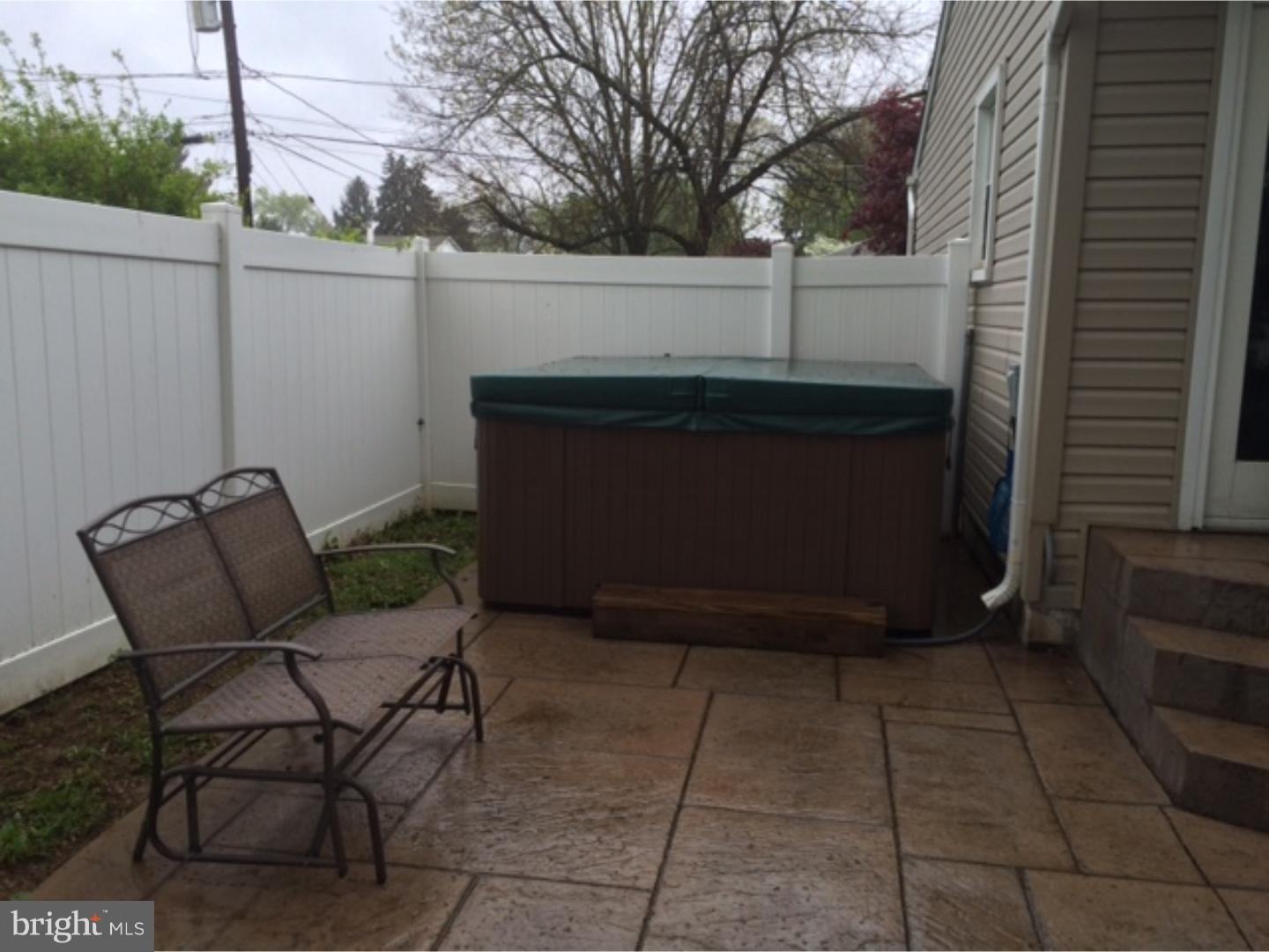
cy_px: 476
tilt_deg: -10.3
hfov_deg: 61.7
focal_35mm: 29
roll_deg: -1.0
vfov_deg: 48.2
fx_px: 1063
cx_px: 634
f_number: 2.2
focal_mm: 4.15
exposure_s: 1/225
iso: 32
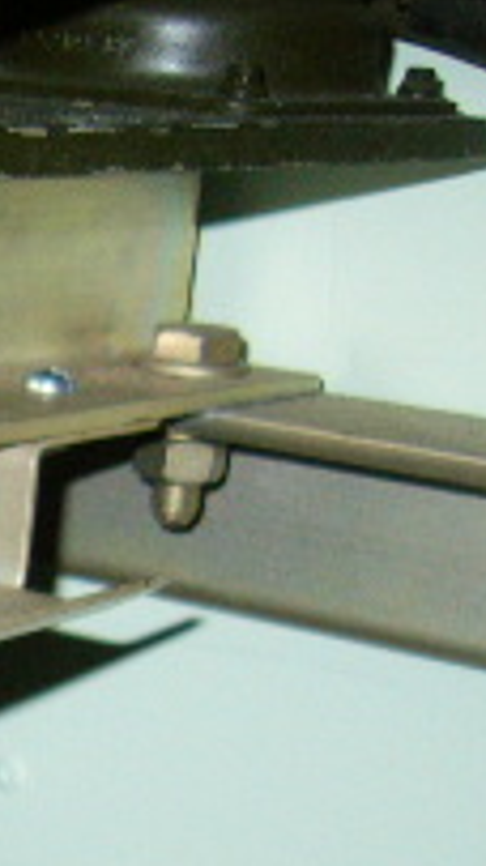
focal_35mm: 120
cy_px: 811
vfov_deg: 17.6
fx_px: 2753
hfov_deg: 8.8
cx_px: -840
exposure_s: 1/60
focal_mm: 5.8
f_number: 2.8
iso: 100
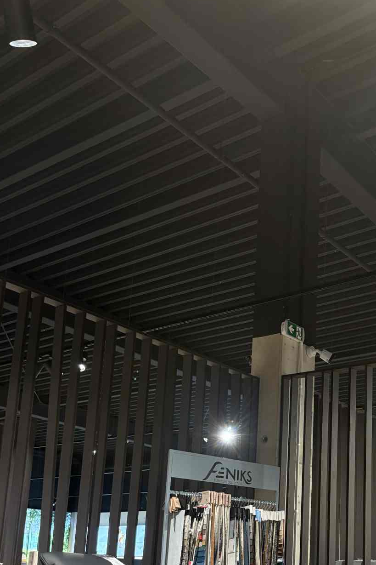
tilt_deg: +12.0
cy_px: 431
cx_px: 304
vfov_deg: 43.0
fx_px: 689
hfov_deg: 29.8
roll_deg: -1.6
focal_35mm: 44
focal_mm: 5.96
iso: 100
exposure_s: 1/50
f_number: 1.6
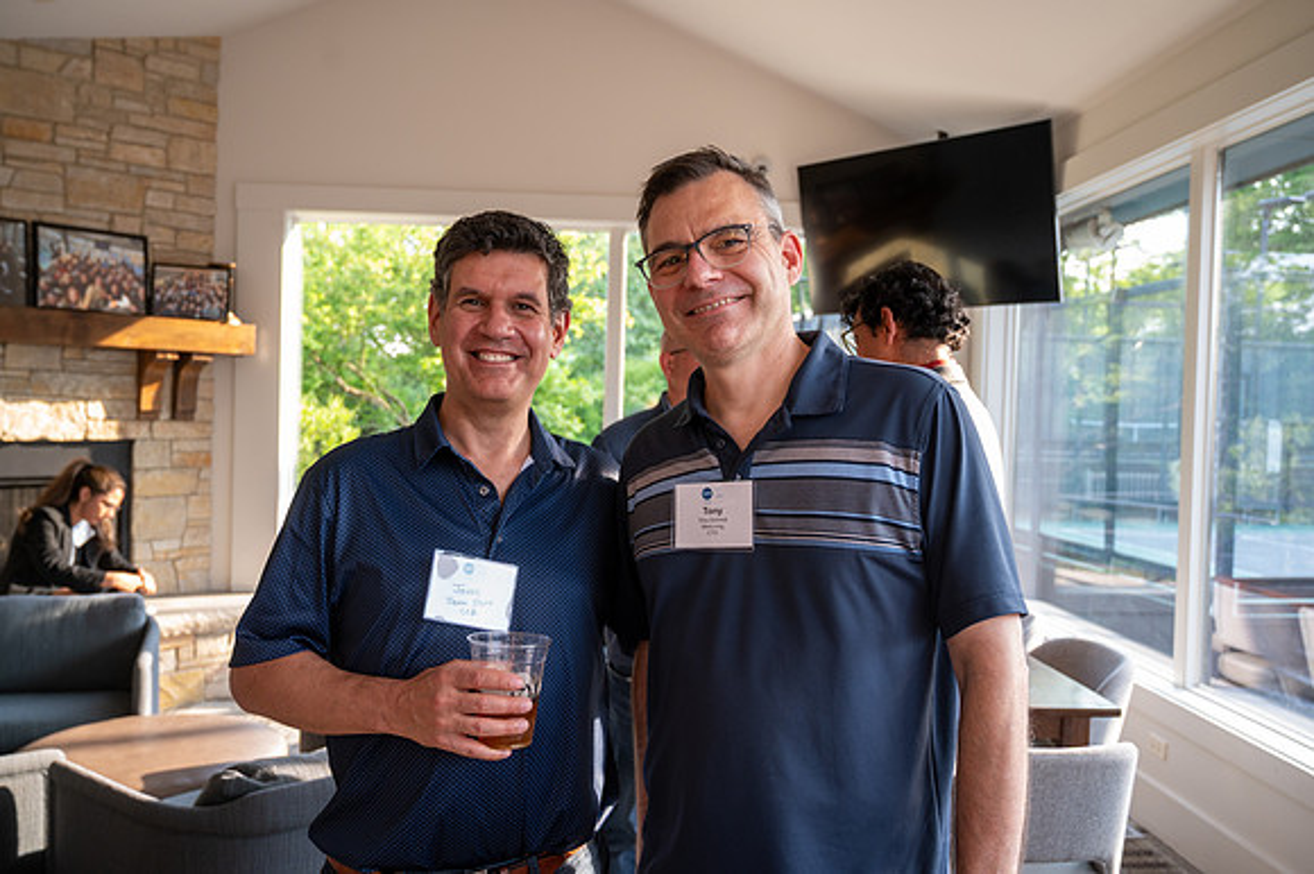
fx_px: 1058
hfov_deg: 63.7
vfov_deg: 44.9
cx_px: 657
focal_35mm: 29
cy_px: 437
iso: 640
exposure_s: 1/125
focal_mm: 29
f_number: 4
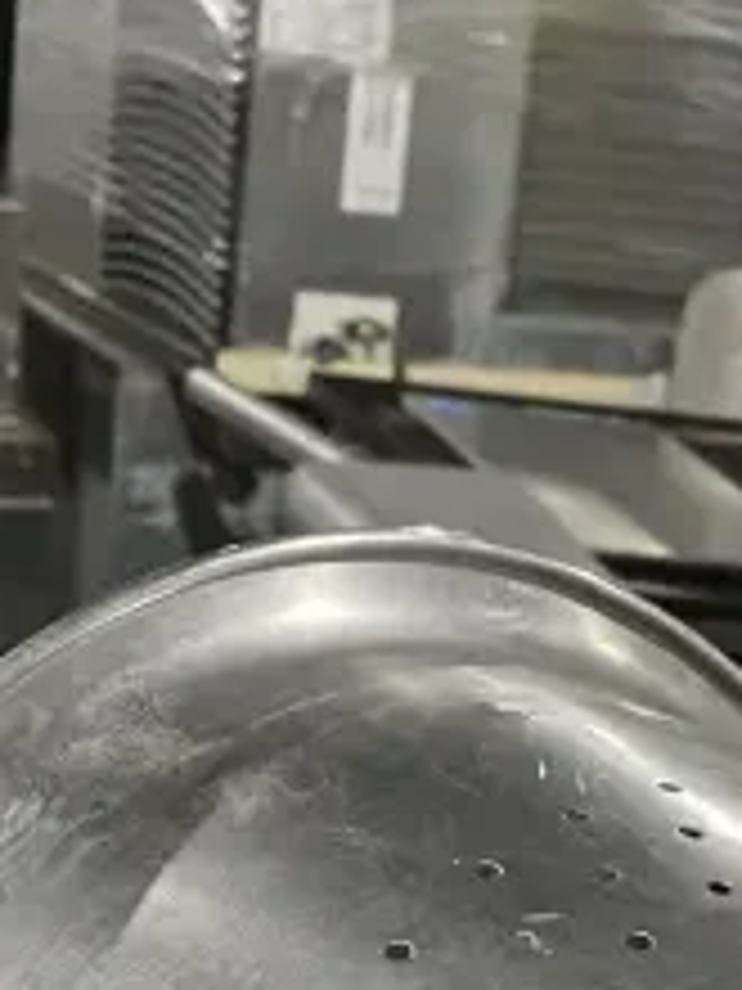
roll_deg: -11.2
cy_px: 1456
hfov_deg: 15.3
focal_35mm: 96
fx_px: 2744
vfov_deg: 18.3
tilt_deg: -29.4
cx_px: 562
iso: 160
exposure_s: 1/60
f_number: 1.8
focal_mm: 4.25
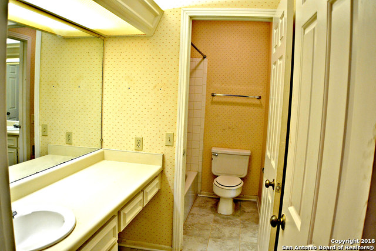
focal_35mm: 34
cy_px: 126
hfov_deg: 55.1
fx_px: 360
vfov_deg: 38.4
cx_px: 188
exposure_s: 1/60
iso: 900
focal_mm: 23
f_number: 3.8
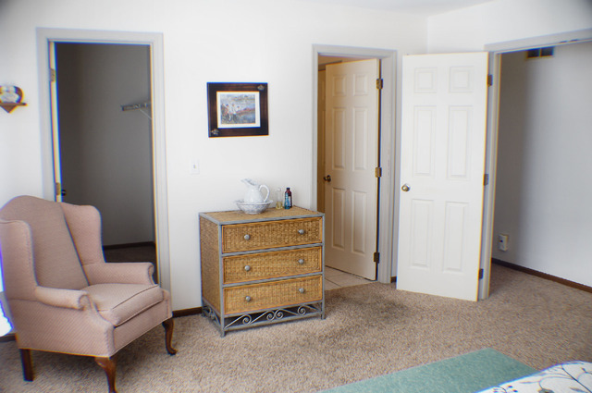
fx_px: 641
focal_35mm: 39
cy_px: 196
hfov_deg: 49.6
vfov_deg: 34.1
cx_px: 296
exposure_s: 1/60
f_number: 4
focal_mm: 26
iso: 400
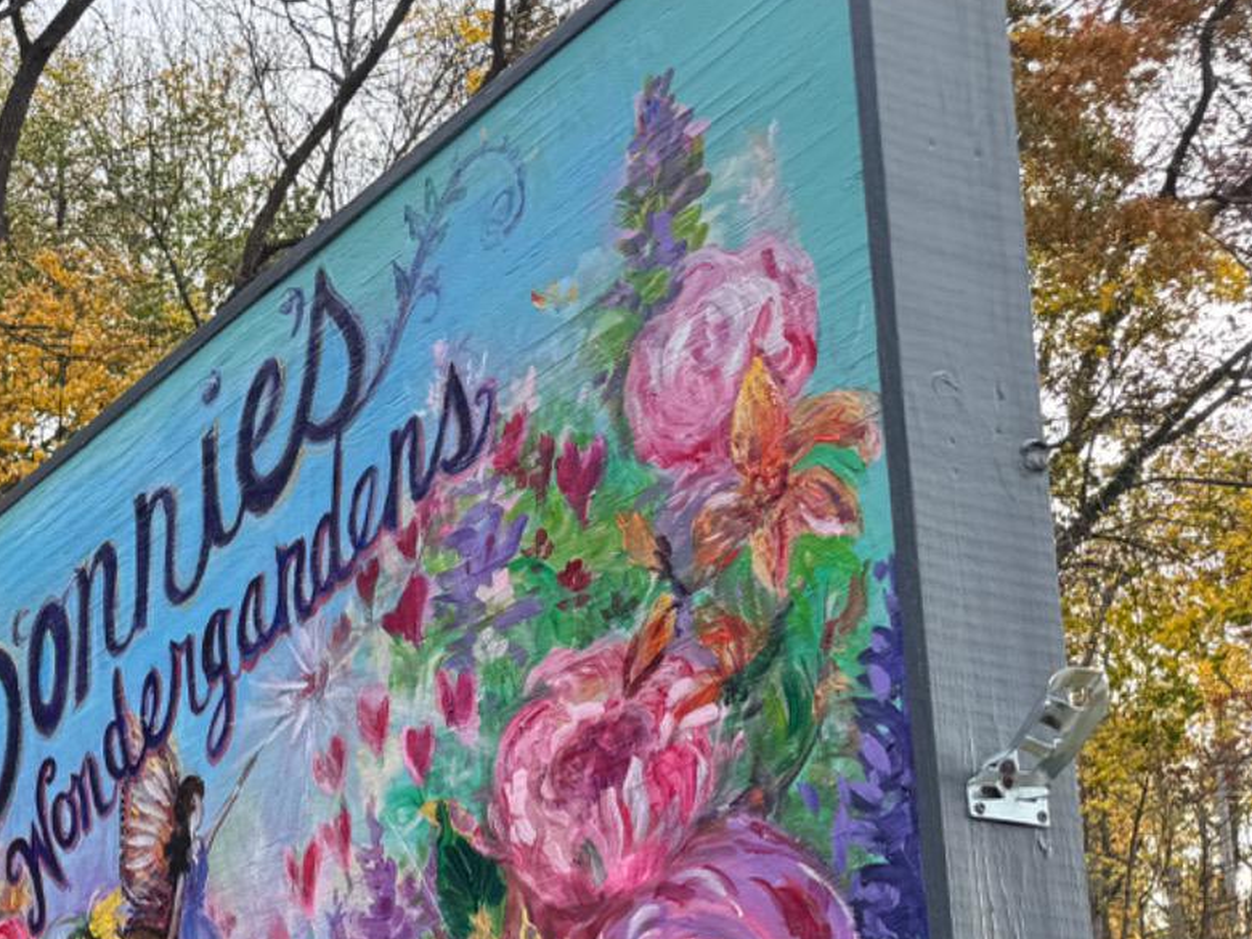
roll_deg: +0.5
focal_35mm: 63
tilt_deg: +10.4
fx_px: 2279
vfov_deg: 21.8
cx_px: -291
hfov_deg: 26.8
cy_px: 1085
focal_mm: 6.76
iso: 80
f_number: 1.78
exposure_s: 1/572
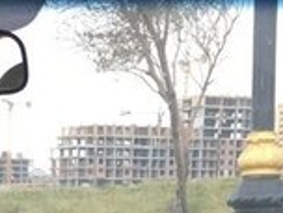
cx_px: -15
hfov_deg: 15.3
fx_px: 1030
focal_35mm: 126
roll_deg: -0.8
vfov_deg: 11.0
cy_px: 388
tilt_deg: -12.1
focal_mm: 4.15
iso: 25
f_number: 2.2
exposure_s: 1/33
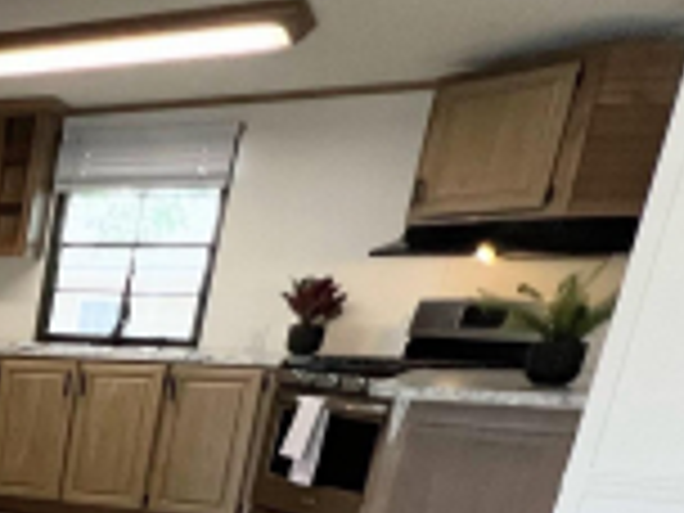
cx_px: -560
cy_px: 657
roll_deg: -0.7
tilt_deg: -17.4
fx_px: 1126
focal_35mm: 57
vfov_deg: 23.0
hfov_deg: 21.4
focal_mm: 1.57
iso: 250
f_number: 1.8
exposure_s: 1/120
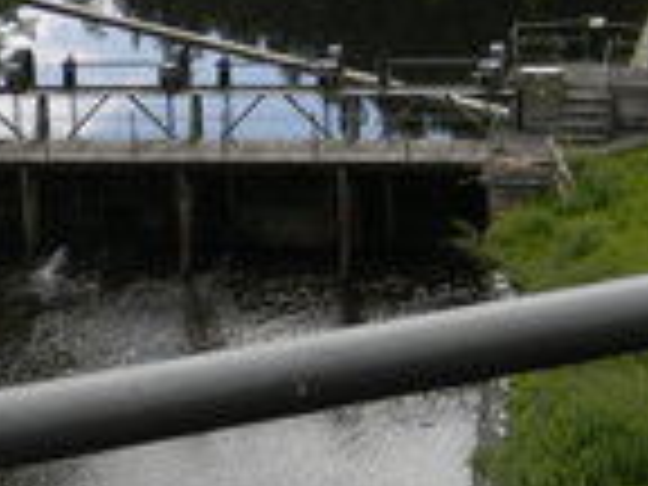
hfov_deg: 13.2
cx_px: 144
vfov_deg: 10.0
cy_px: 184
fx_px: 2789
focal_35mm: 149
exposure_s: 1/383
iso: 80
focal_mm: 10.1
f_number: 4.1
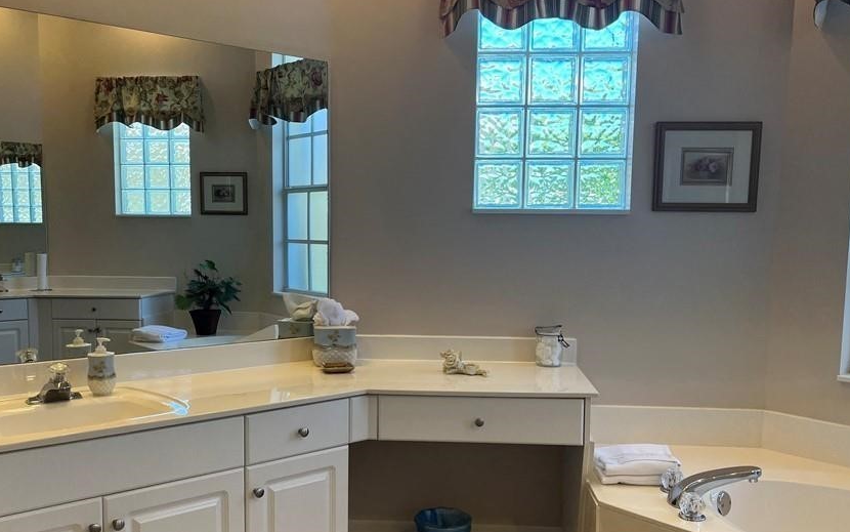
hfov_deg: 56.7
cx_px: 405
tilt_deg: -6.1
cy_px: 301
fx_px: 788
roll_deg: -0.5
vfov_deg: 37.2
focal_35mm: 34
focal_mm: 5.1
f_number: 1.6
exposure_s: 1/170
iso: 50
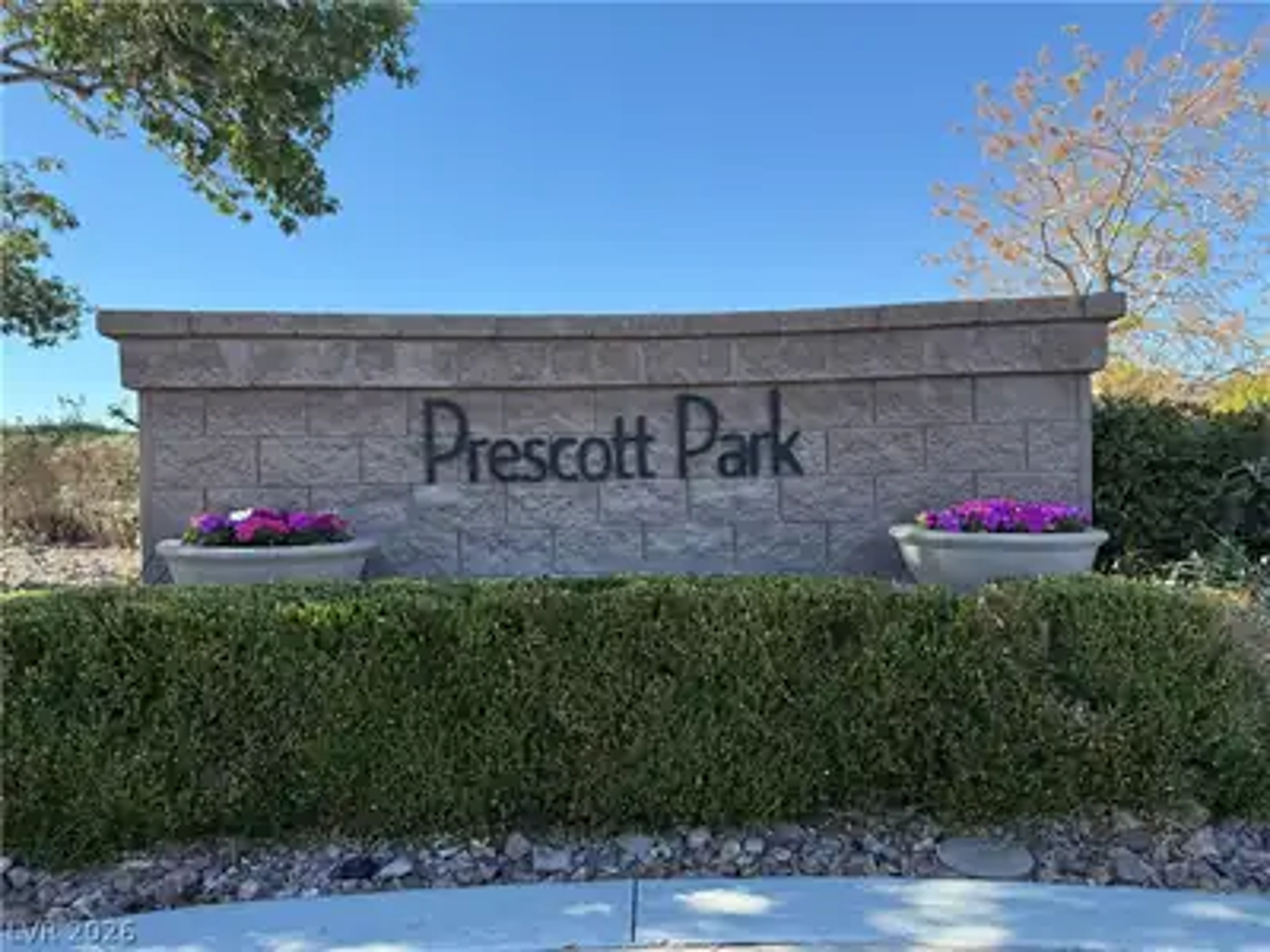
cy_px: 476
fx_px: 881
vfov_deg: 56.8
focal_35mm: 24
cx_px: 635
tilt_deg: -0.3
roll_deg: +0.5
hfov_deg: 71.6
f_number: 1.78
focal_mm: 6.76
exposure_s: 1/1901
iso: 80
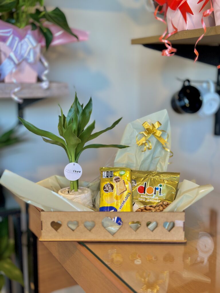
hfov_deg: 30.3
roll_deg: -0.8
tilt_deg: -10.3
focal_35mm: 48
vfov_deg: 39.7
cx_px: 110
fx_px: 407
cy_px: 146
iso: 80
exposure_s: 1/120
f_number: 1.78
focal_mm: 6.86
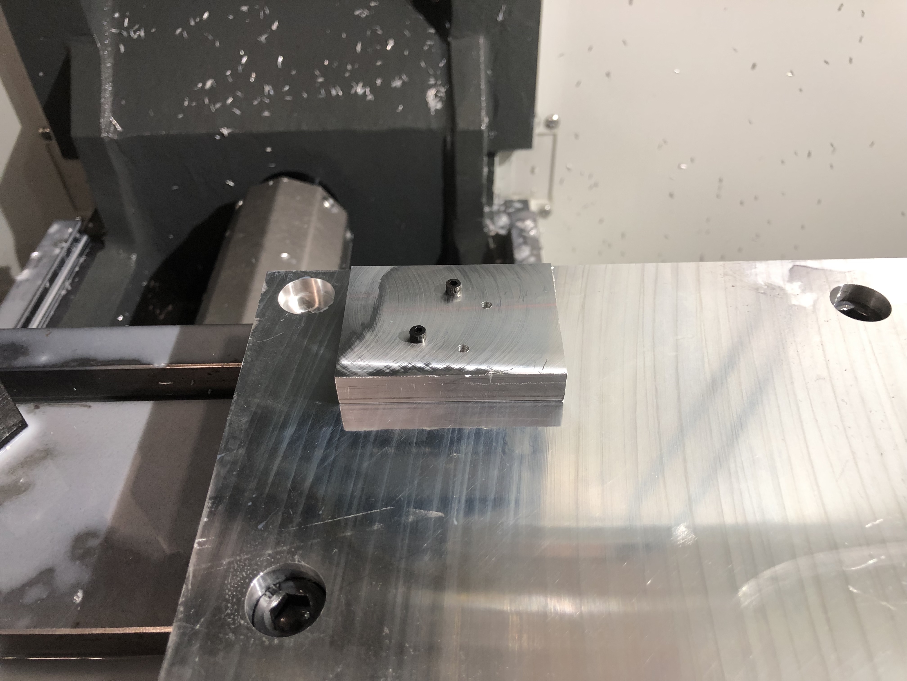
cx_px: 454
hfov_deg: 63.4
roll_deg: +1.6
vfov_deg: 49.7
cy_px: 340
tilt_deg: -44.7
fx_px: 734
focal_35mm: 28
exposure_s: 1/24
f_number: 1.8
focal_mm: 4
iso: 40
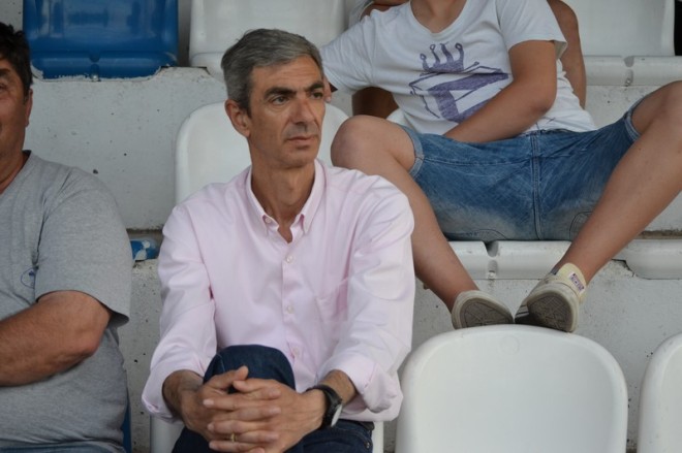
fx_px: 1562
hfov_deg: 24.6
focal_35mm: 82
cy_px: 226
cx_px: 341
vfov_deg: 16.5
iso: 800
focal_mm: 55
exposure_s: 1/500
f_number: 4
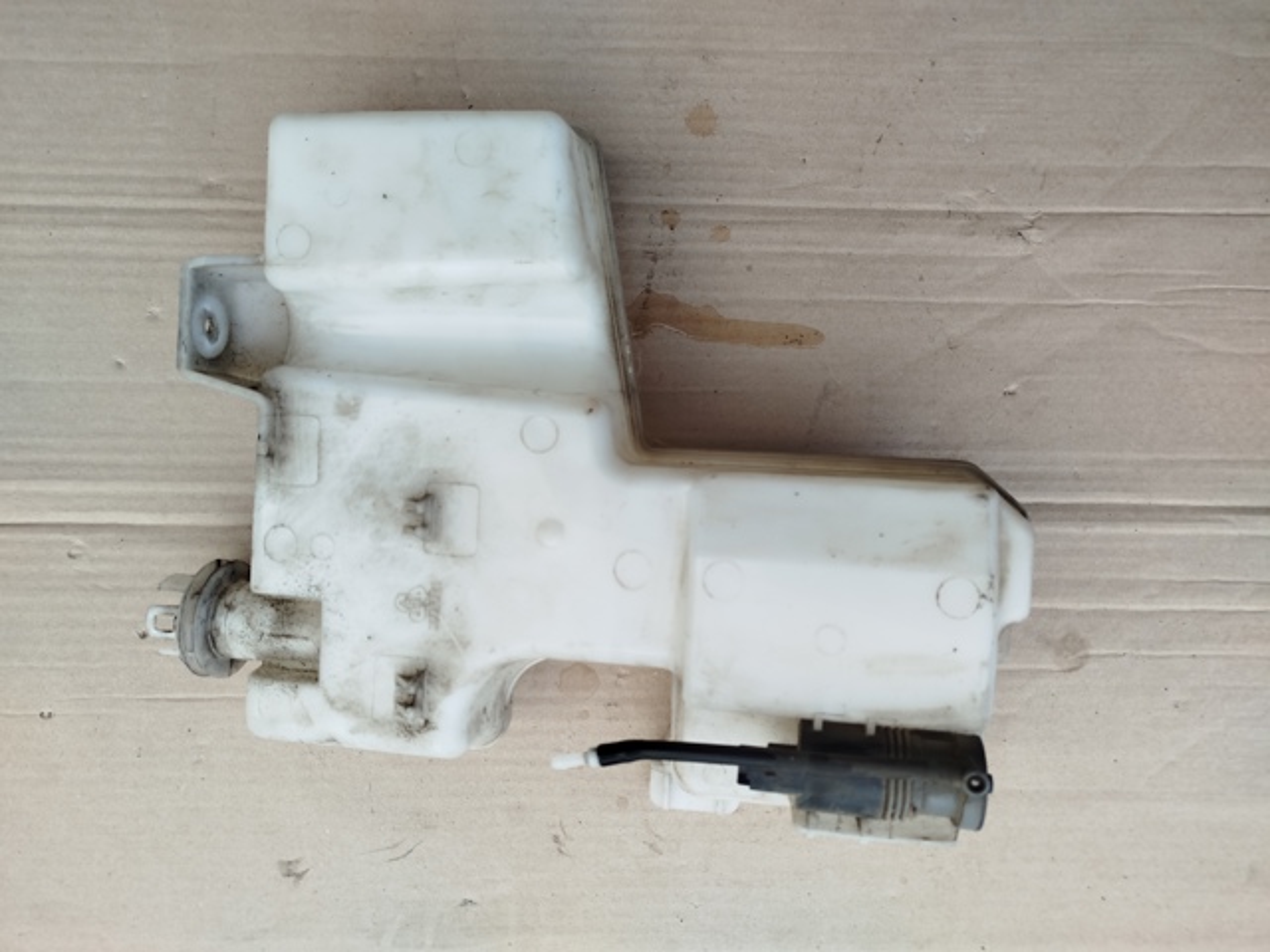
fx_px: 881
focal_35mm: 24
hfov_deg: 71.6
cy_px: 476
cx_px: 635
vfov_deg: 56.8
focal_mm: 5.31
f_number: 1.7
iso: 50
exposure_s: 1/158
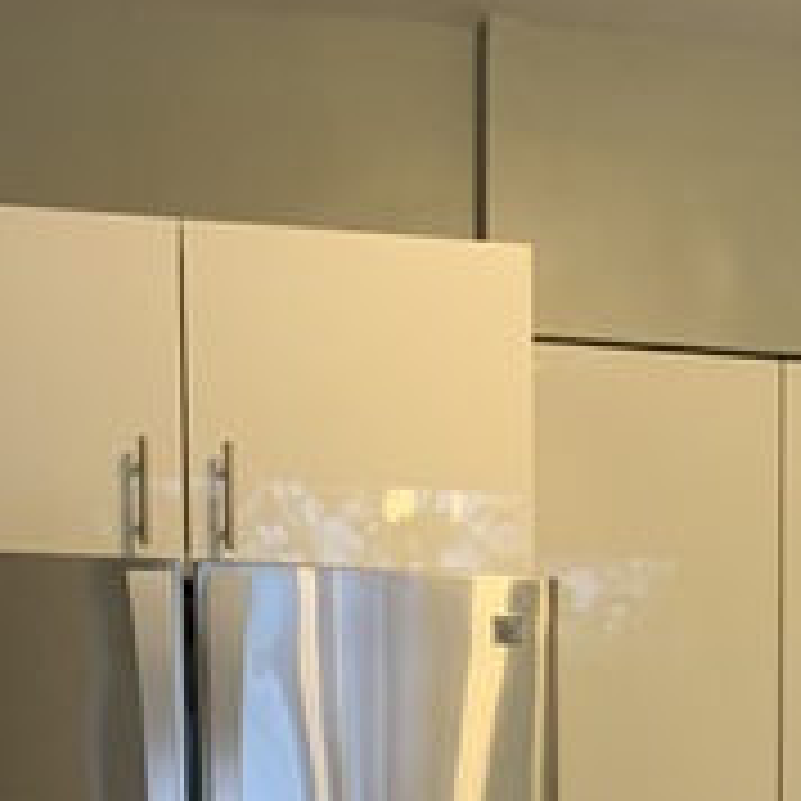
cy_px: 1112
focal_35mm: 96
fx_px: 2513
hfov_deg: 17.6
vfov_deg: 16.8
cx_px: 817
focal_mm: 3
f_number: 1.8
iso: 200
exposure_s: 1/60
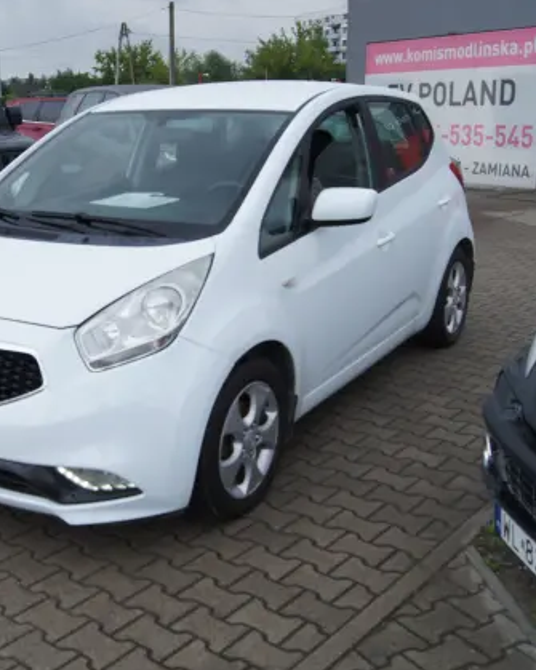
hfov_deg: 34.4
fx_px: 853
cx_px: 154
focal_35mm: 43
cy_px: 336
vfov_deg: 42.9
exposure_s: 1/160
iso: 100
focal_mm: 20
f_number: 7.1
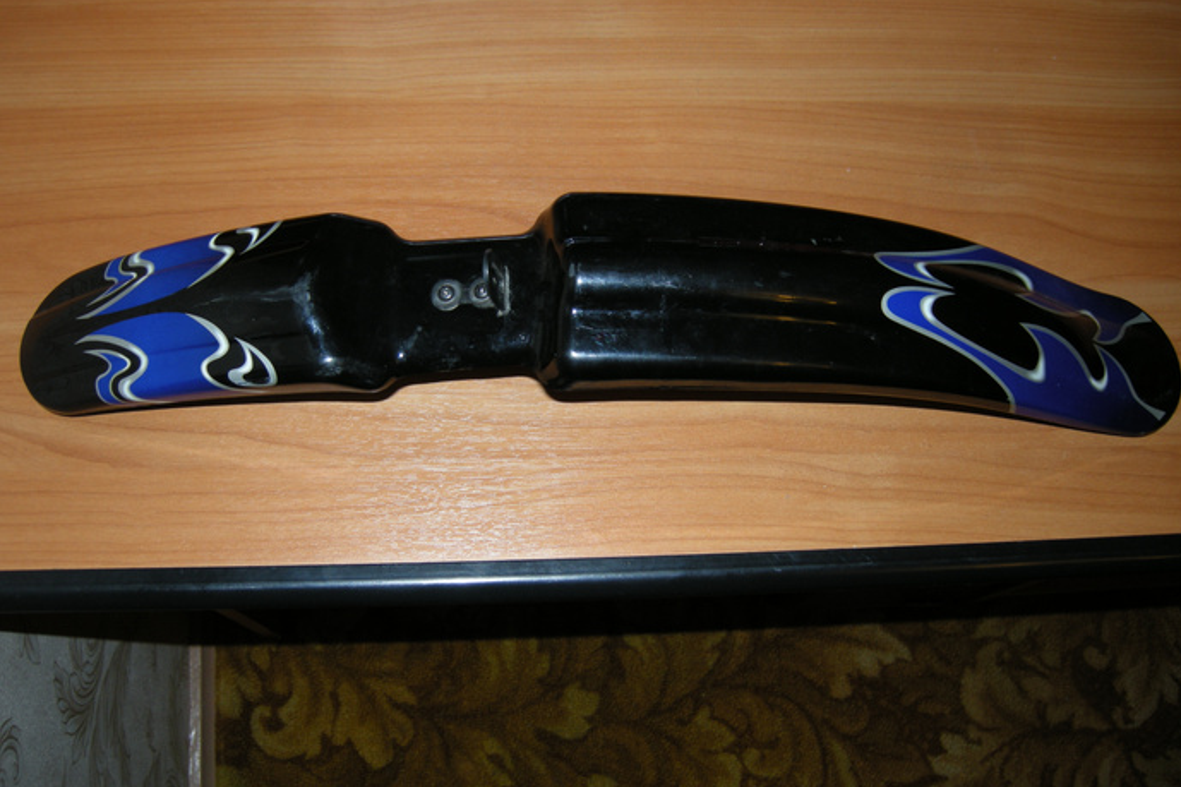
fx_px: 1213
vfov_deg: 35.9
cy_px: 428
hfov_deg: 51.9
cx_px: 586
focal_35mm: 37
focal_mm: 7.5
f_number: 2.7
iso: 64
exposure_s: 1/60
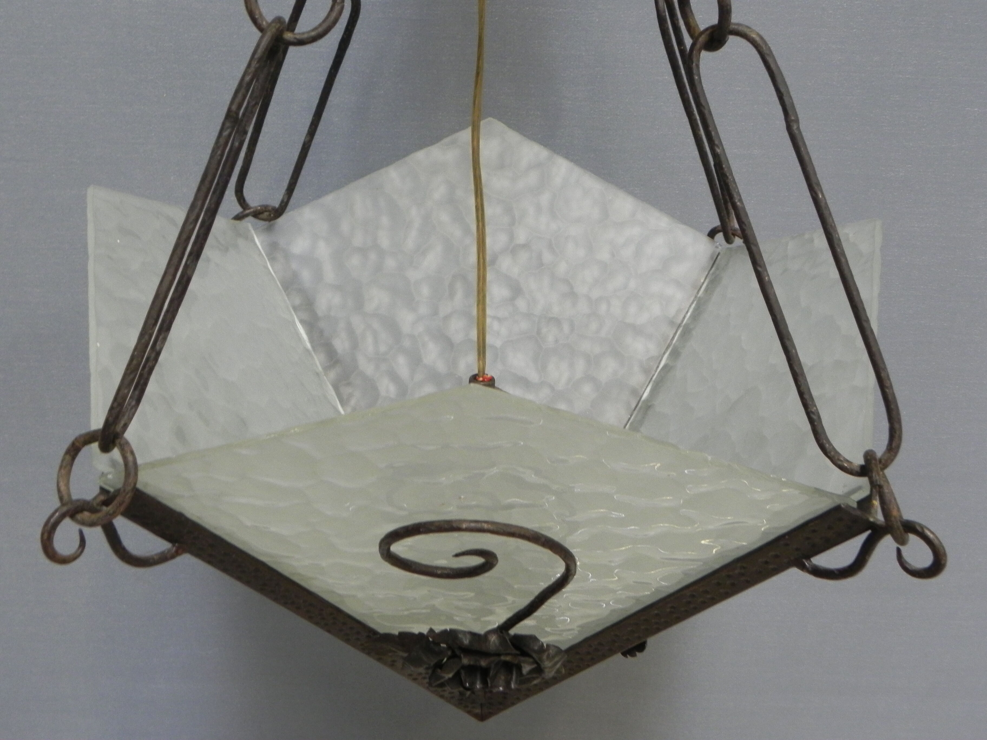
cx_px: 494
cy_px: 370
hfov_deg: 45.8
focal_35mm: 41
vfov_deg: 35.1
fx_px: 1169
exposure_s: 1/13.4
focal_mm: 7.3
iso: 400
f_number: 3.2
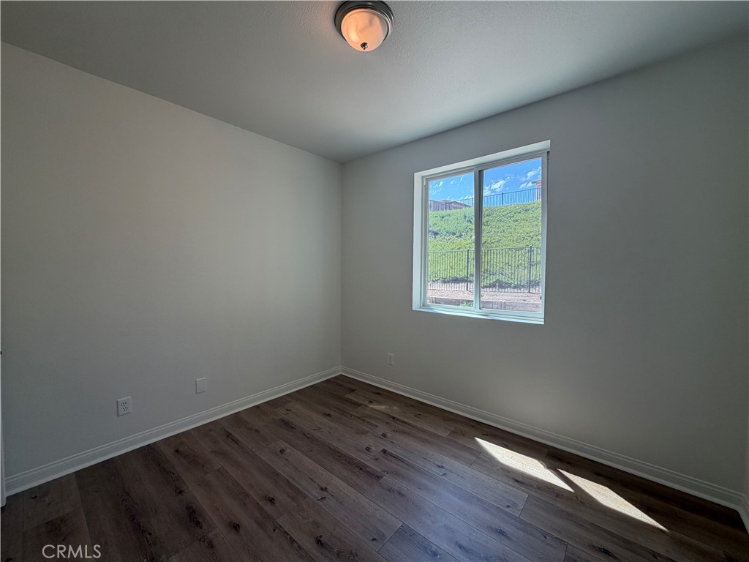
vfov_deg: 85.7
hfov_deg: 102.1
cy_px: 281
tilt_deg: -2.9
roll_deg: -0.2
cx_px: 374
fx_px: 303
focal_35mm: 14
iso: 50
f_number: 2.2
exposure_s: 1/153
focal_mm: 2.22
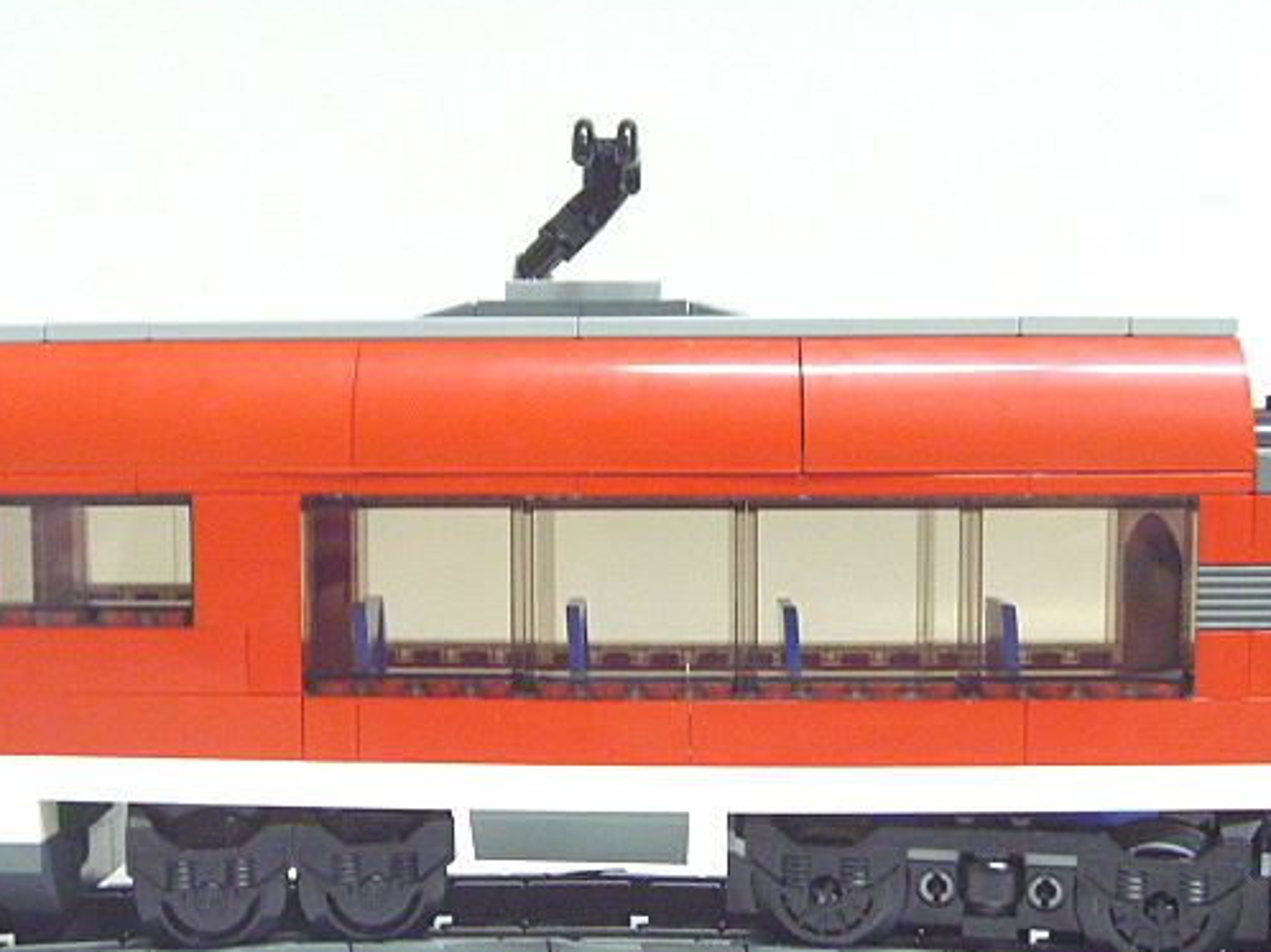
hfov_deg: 42.1
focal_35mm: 45
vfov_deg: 32.0
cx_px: 587
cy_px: 582
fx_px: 1651
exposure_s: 1/13
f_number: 3.5
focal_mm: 6.3
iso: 800
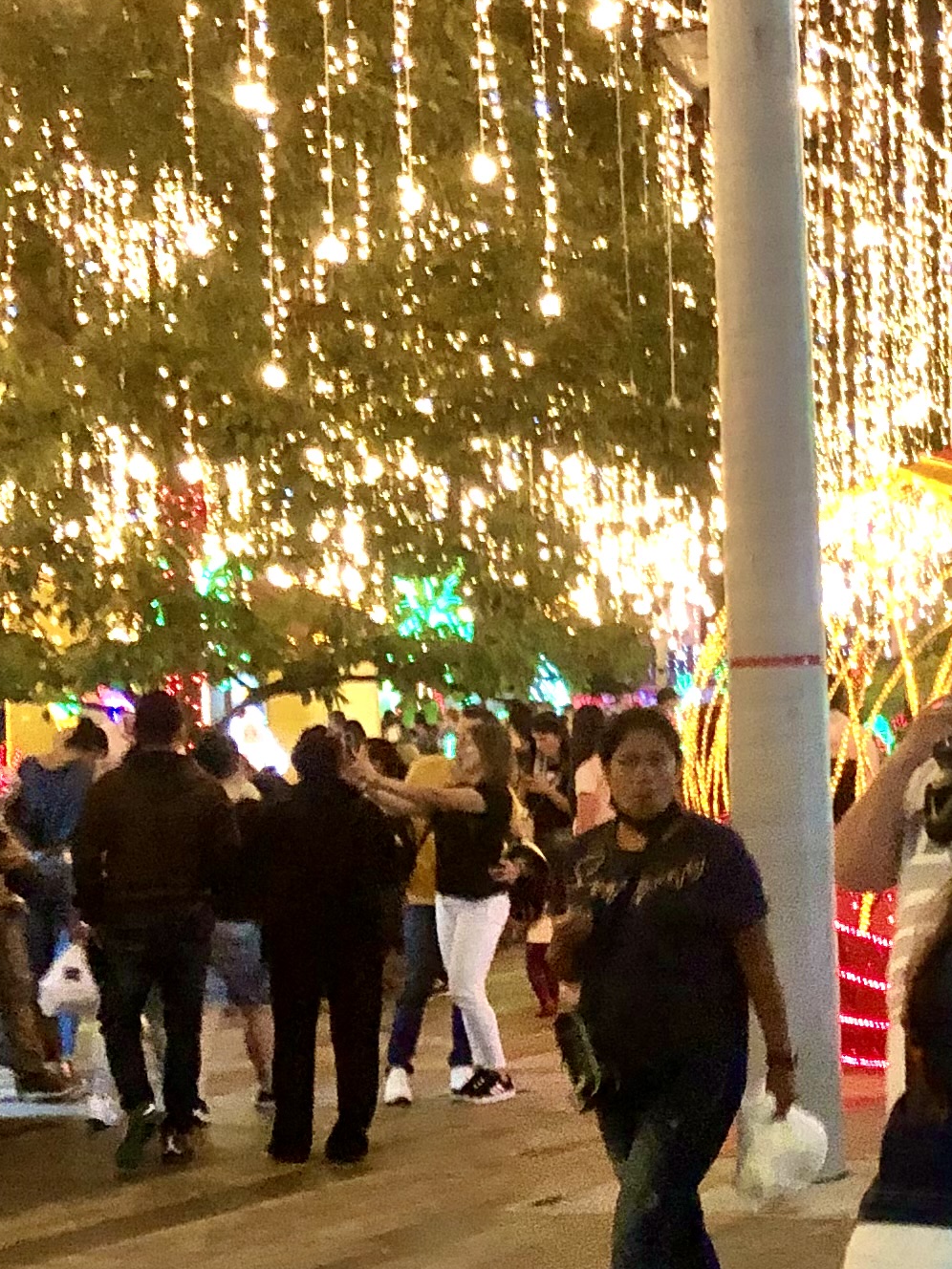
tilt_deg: -3.4
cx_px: 1109
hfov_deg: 16.7
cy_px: 894
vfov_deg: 22.9
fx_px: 3117
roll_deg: +1.3
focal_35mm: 85
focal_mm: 4
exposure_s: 1/4
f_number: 1.8
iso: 80
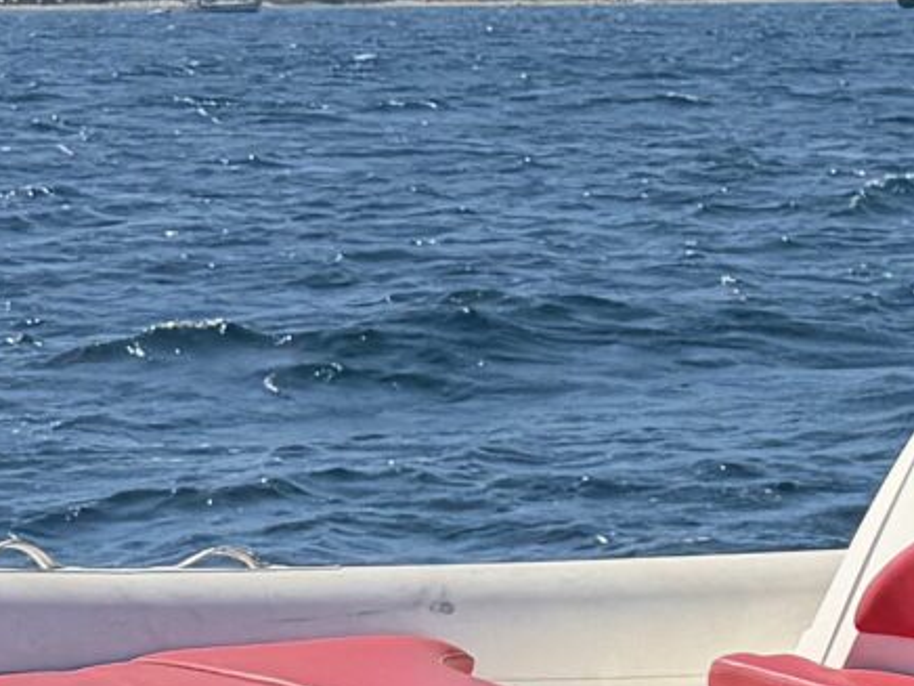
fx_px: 3723
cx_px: 1184
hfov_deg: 13.5
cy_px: 699
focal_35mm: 141
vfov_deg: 10.4
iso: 80
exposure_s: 1/4975
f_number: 1.78
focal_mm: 6.76
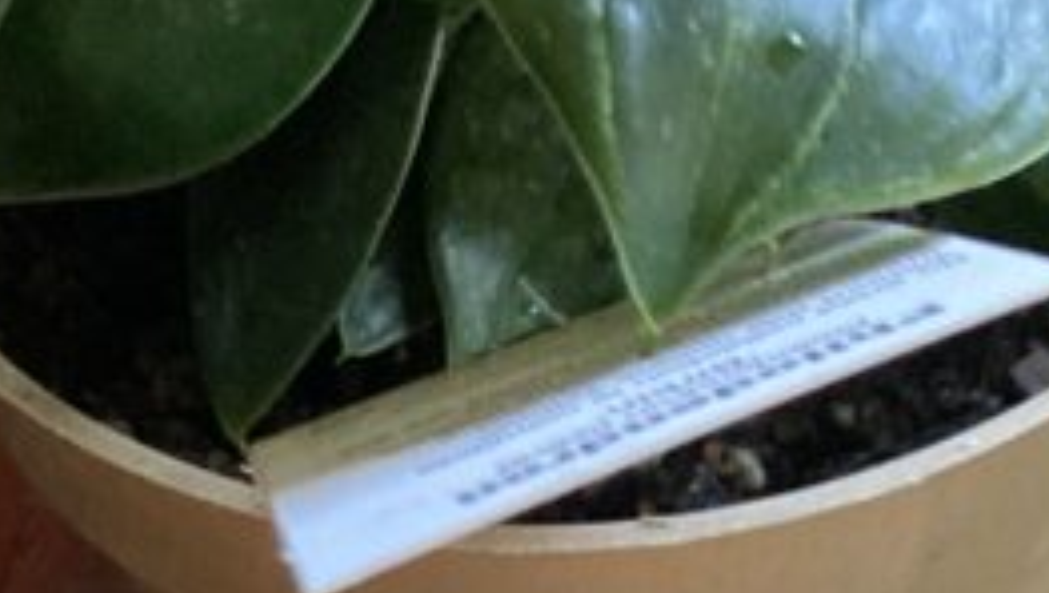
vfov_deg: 8.4
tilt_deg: -65.1
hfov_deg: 18.0
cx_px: 657
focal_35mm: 119
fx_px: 3313
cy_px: 1823
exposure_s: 1/60
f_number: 1.8
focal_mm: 3.99
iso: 320
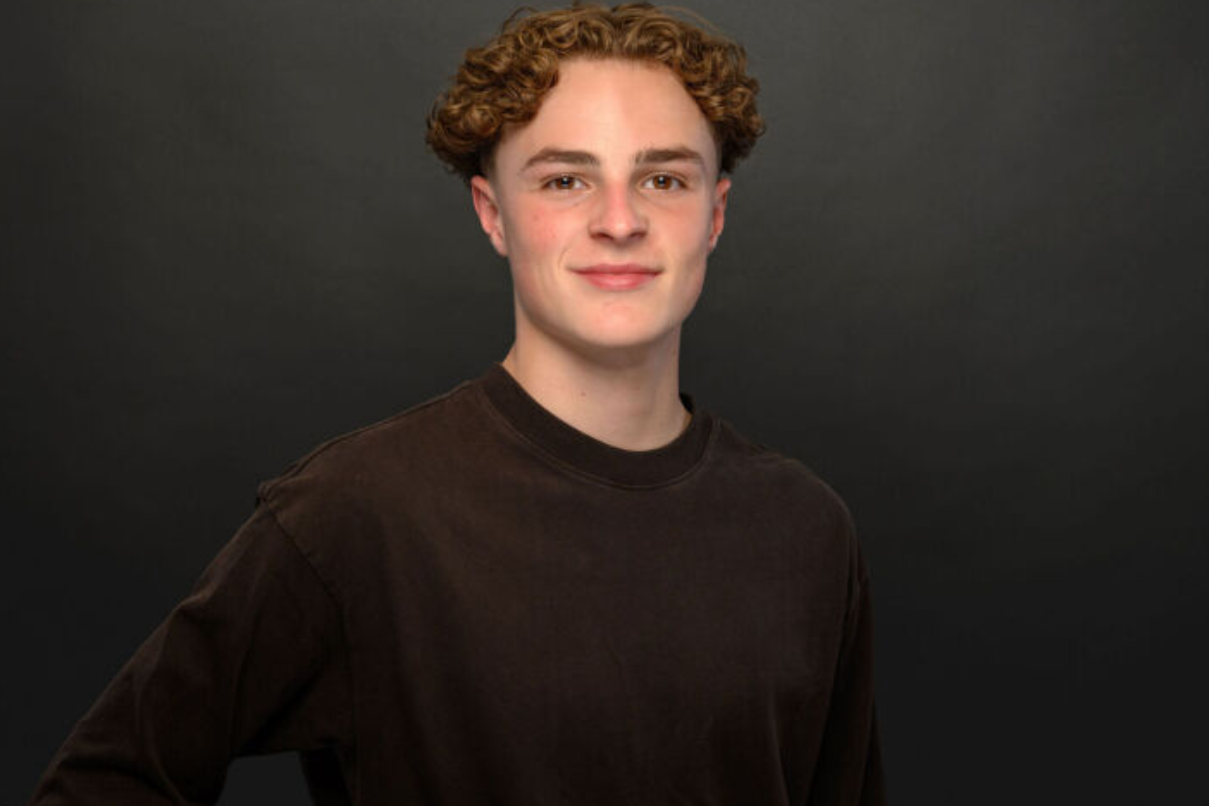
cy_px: 383
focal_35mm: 70
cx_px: 665
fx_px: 2351
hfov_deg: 28.8
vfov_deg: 19.5
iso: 100
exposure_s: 1/125
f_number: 8
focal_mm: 55
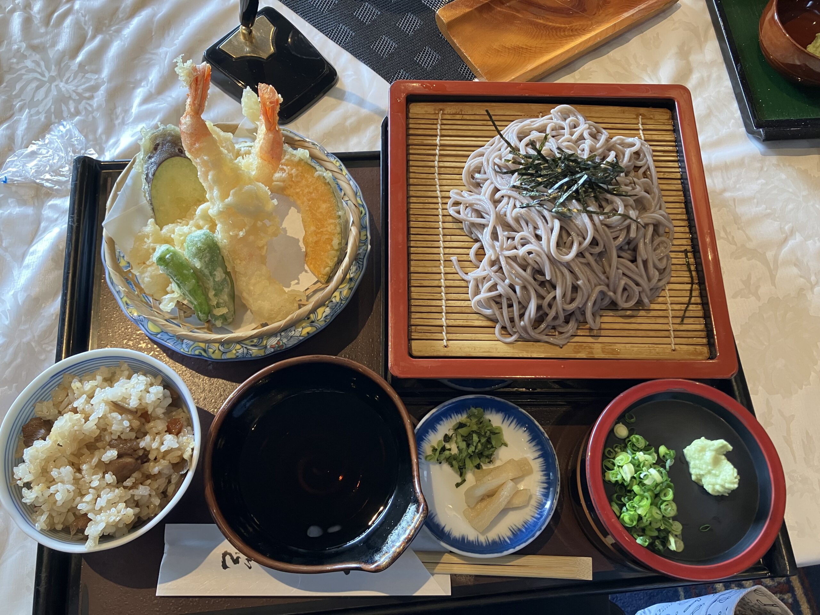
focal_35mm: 28
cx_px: 410
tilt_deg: -69.5
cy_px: 308
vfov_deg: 49.7
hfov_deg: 63.4
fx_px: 663
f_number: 1.8
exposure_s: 1/60
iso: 125
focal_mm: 3.99
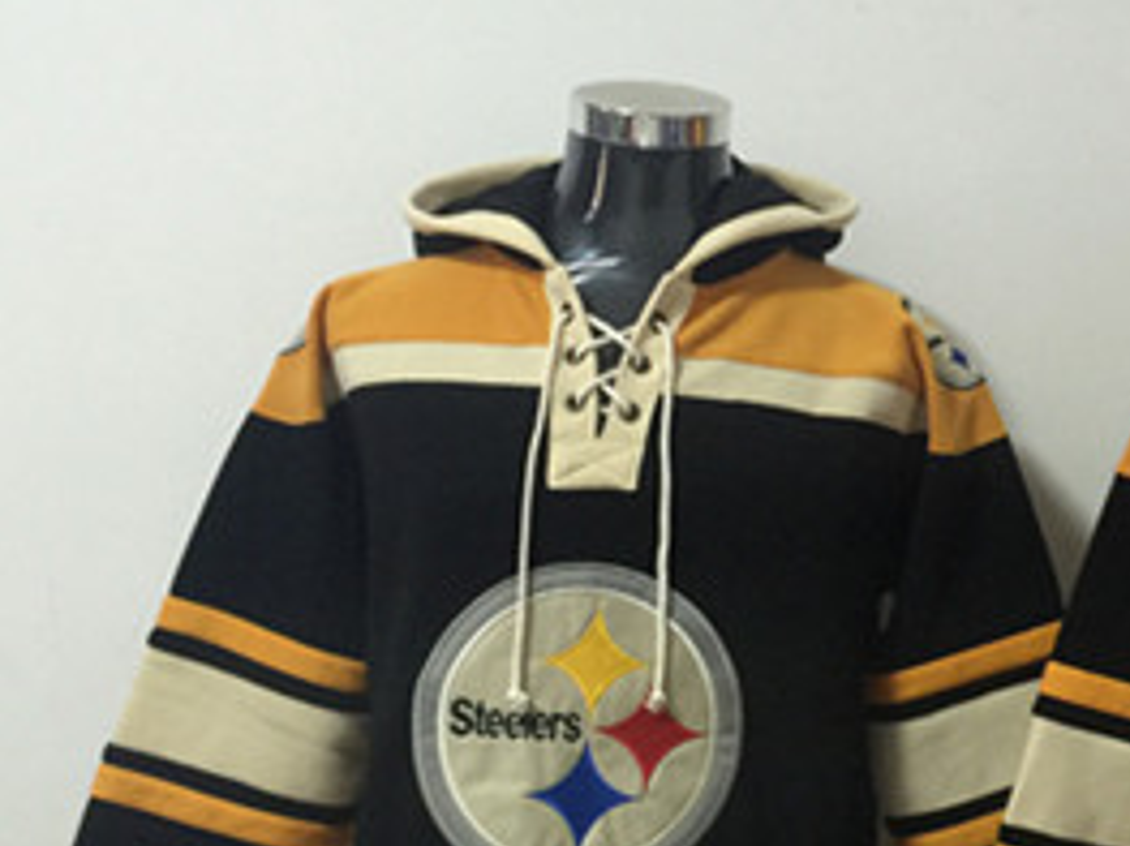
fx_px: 2088
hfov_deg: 29.0
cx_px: 1035
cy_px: 442
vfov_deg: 22.9
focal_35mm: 64
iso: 125
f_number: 2.2
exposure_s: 1/10
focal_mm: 4.15
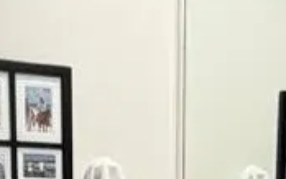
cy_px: 404
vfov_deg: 10.6
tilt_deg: -12.0
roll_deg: -1.2
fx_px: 850
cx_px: 174
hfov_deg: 19.1
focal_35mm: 109
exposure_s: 1/120
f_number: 2.2
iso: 160
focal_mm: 2.22
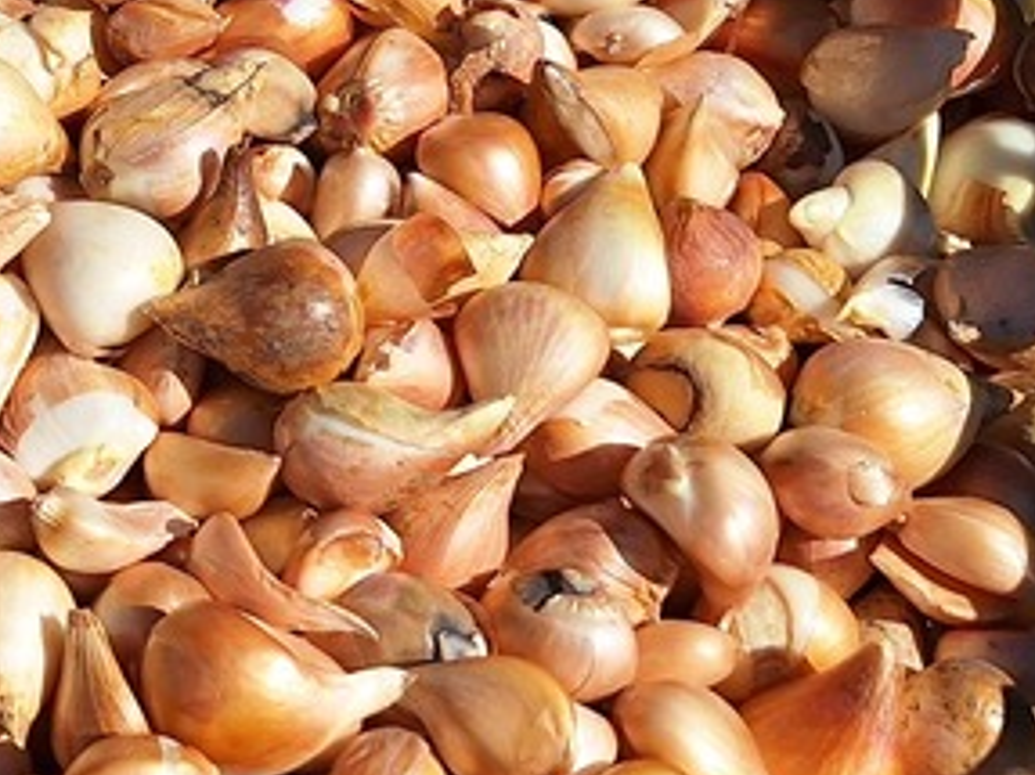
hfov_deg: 21.5
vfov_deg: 17.8
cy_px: 155
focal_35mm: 82
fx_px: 2451
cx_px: -310
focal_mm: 5.54
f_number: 1.8
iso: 40
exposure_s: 1/4902
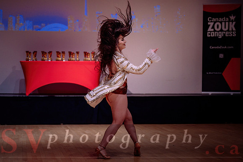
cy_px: 106
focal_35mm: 81
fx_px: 549
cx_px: 83
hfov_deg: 24.8
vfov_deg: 16.8
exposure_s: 1/400
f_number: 2.8
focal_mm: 62
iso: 1600
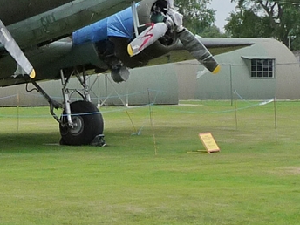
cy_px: 95
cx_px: -117
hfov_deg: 12.7
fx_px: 1291
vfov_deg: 10.0
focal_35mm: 149
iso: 160
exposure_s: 1/500
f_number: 3.5
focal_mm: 5.3
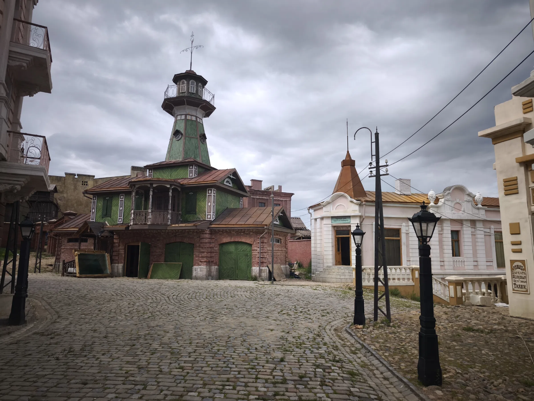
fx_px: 355
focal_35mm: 23
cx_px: 267
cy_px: 200
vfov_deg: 58.9
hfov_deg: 73.9
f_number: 1.6
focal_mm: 6.57
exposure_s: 1/1567
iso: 50
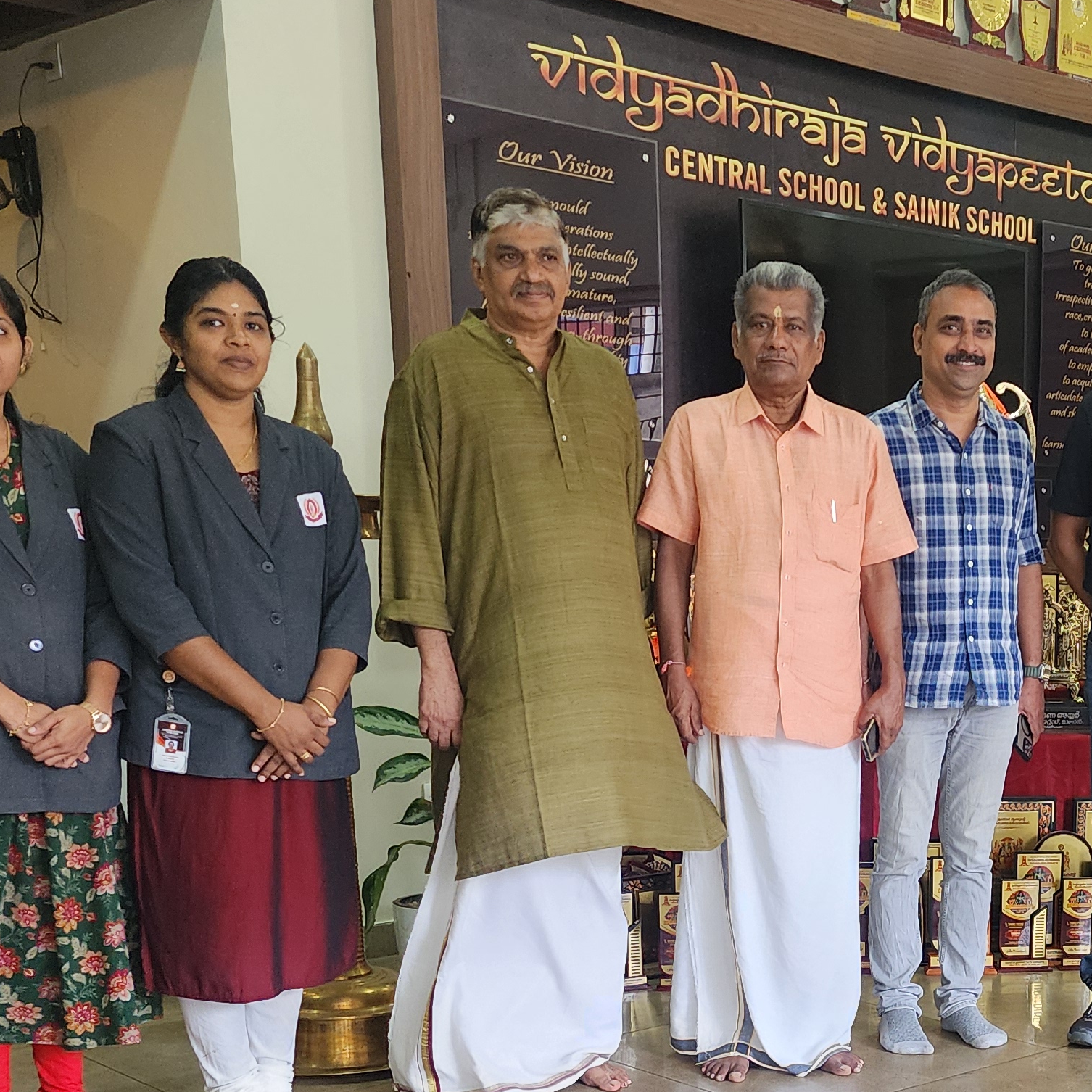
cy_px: 964
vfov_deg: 30.4
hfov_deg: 29.9
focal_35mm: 54
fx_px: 1927
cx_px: 1043
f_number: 1.8
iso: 500
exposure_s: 1/100
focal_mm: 6.4
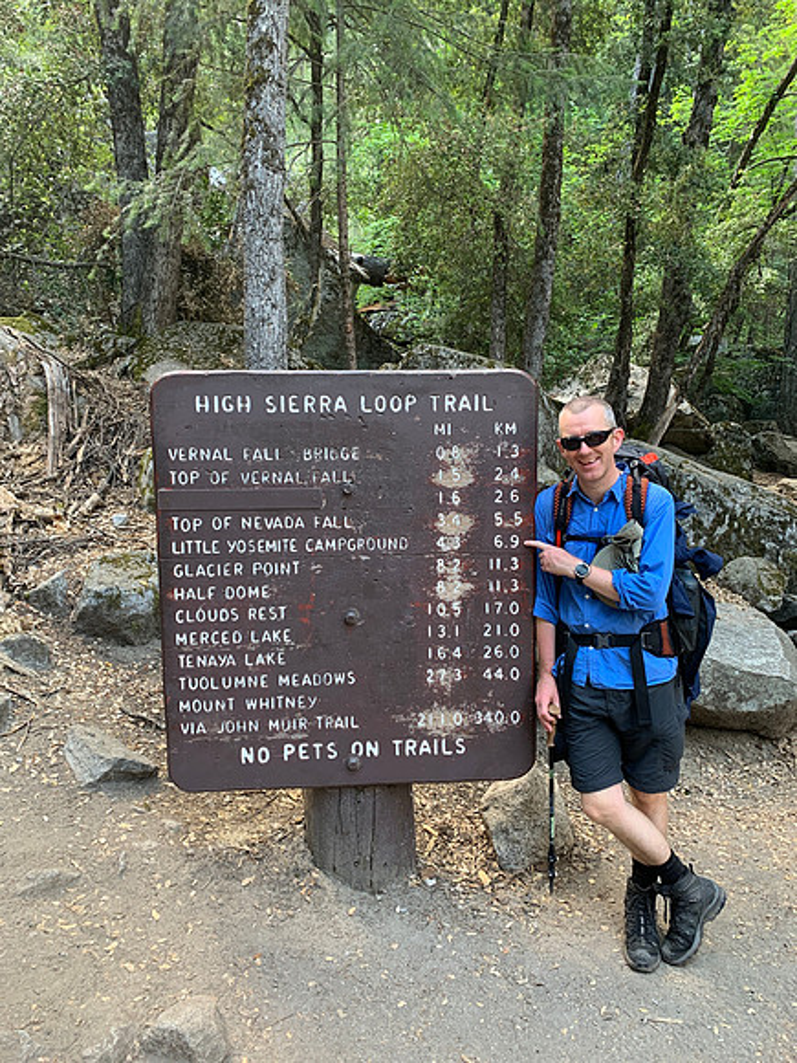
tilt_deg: -4.6
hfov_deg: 53.1
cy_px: 532
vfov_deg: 67.3
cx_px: 398
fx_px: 798
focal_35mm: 26
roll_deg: +0.3
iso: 100
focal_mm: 4.25
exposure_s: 1/60
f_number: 1.8
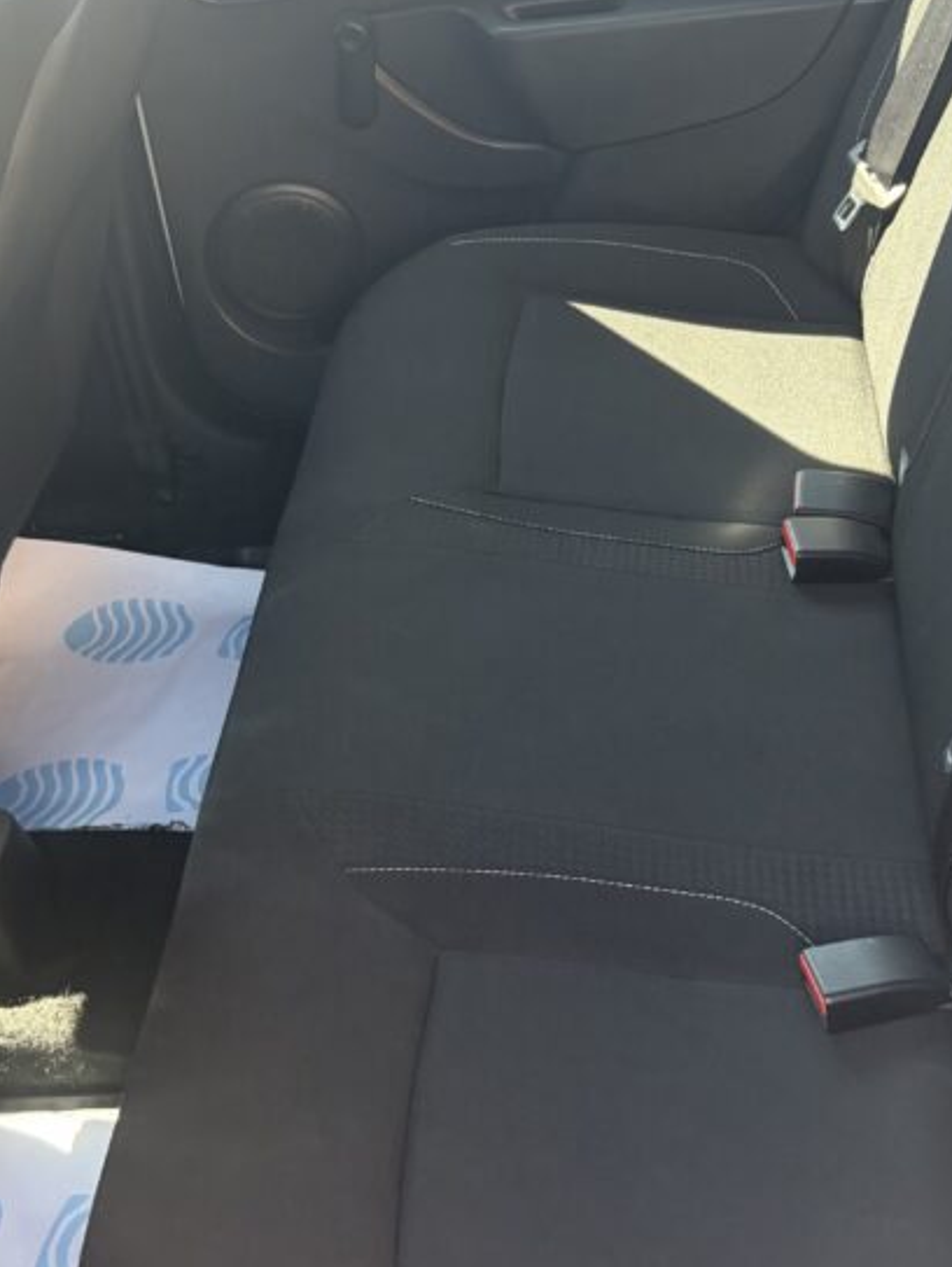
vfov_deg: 38.7
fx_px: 1795
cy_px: 751
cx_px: 446
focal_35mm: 49
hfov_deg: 29.7
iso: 125
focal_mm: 5.96
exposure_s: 1/236
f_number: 1.6
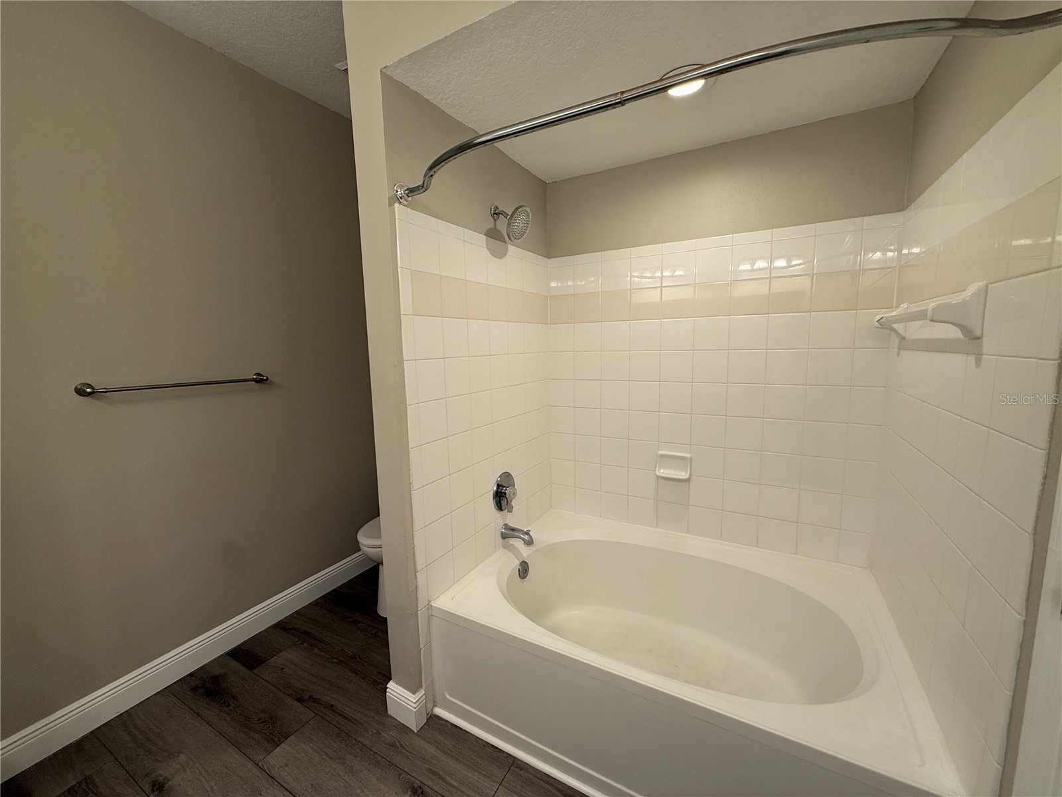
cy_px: 398
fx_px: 430
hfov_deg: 102.1
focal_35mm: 14
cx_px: 531
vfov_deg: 85.7
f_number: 2.2
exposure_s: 1/120
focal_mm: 2.22
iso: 125
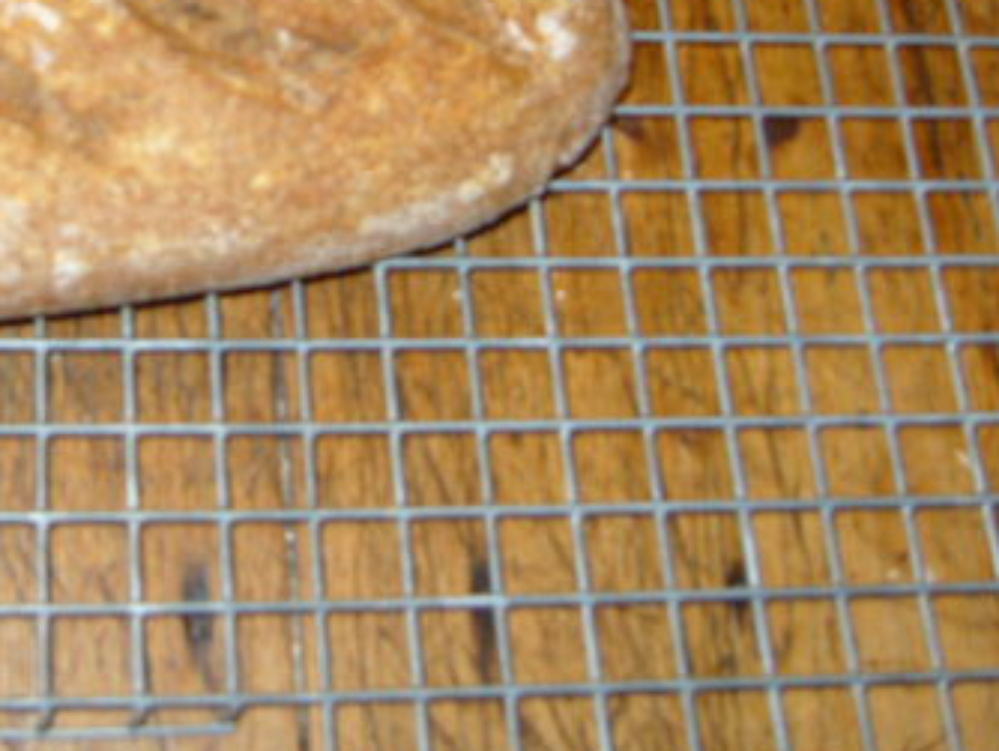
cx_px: 93
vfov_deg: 21.4
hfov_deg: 27.8
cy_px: 51
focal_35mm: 67
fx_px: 1935
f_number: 2.8
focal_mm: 7.4
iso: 100
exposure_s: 1/30
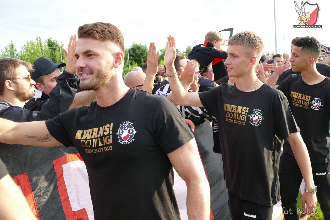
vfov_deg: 34.2
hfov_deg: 49.5
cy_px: 110
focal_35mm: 39
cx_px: 165
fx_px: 358
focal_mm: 14.24
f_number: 3.1
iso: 125
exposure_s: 1/250
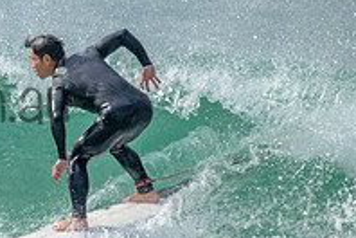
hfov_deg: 0.9
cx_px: -120
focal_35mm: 2343
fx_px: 23168
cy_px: 80
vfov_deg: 0.6
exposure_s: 1/1600
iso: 2200
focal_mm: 800
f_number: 11
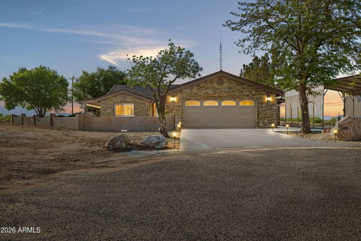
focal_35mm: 30
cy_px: 120
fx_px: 301
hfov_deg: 61.9
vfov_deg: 43.6
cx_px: 180
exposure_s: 1/400
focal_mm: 30
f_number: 9
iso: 250
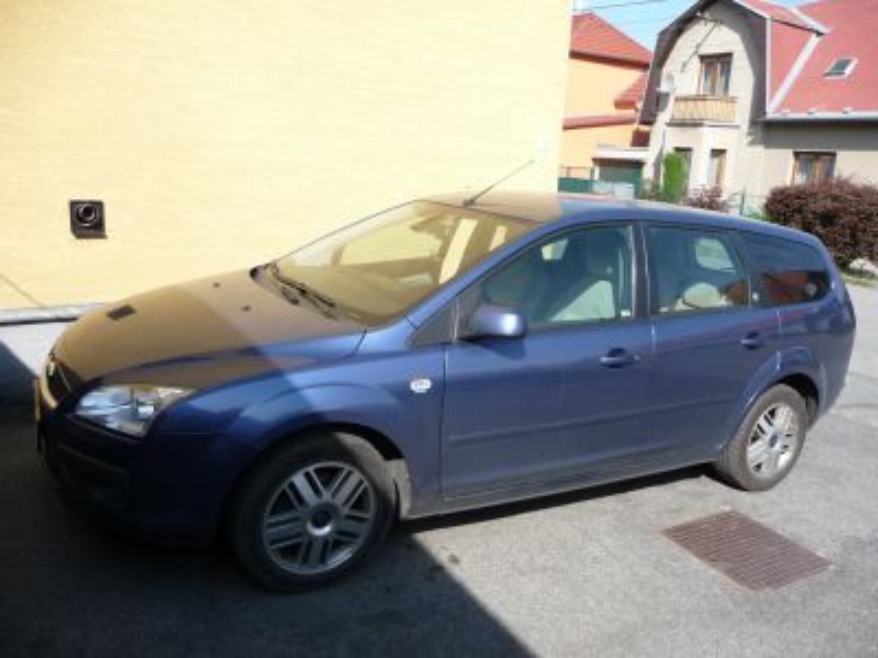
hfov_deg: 63.4
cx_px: 439
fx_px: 710
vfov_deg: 49.7
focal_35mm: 28
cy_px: 329
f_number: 3.3
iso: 200
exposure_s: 1/1300
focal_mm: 4.7
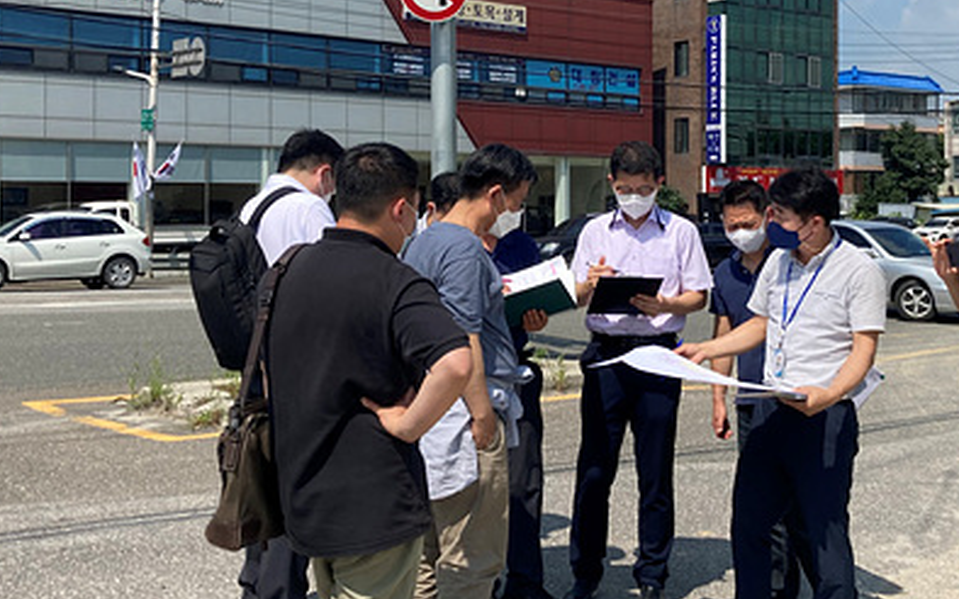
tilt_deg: +1.9
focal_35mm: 49
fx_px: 1280
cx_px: 579
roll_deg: -0.1
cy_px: 190
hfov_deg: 40.9
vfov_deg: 26.1
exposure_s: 1/2667
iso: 20
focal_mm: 3.99
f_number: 1.8
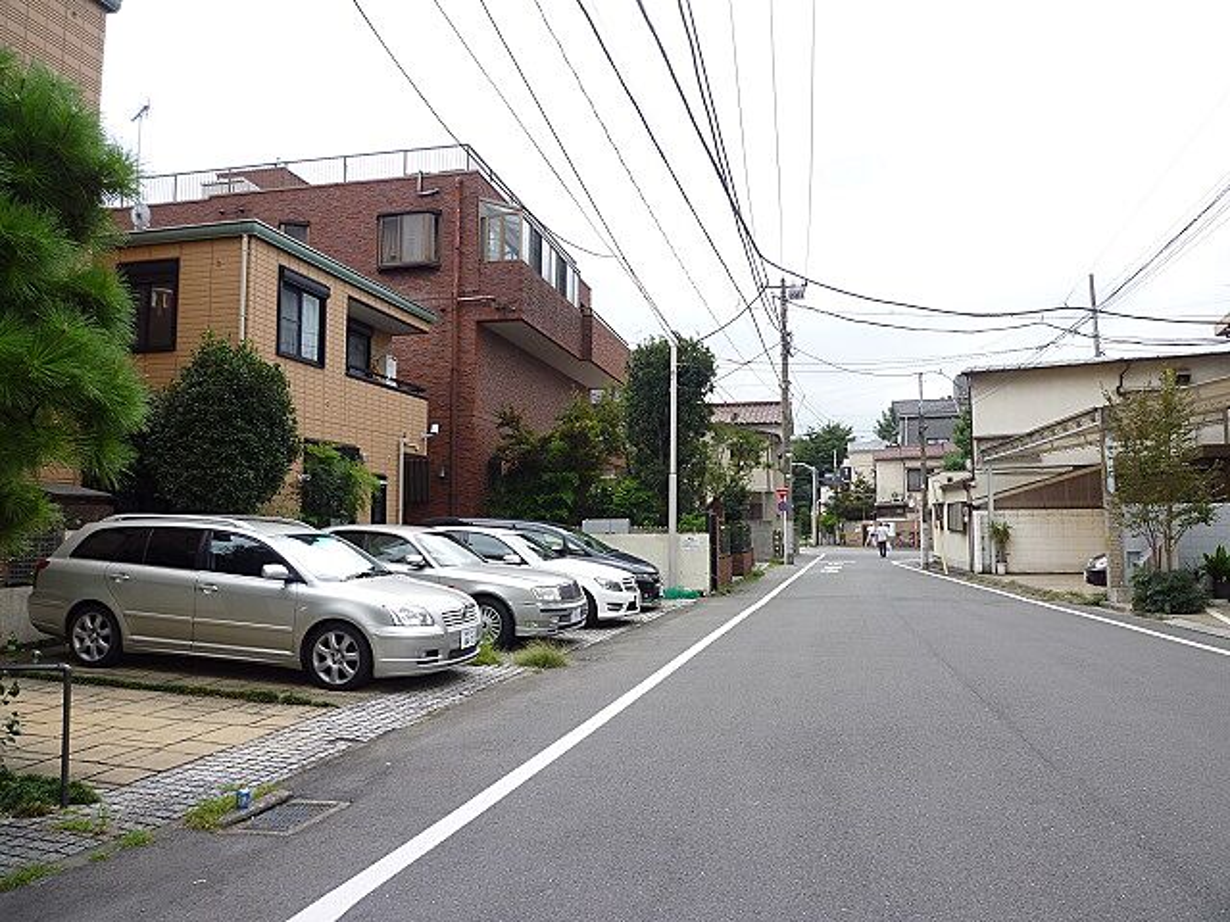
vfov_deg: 54.9
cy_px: 461
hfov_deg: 69.4
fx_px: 888
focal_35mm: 25
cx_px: 615
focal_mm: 4.5
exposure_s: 1/125
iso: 80
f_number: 4
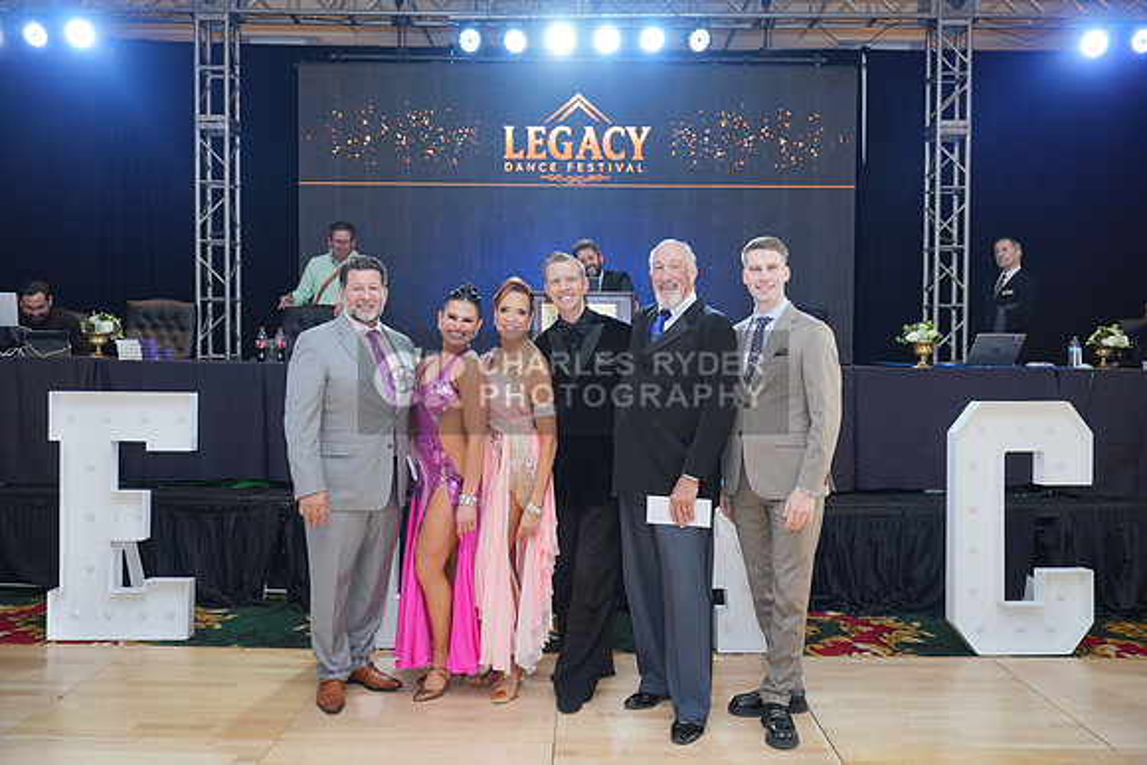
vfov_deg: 43.6
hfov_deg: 61.9
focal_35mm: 30
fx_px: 956
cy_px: 382
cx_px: 574
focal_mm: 30
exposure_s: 1/200
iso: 1250
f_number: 4
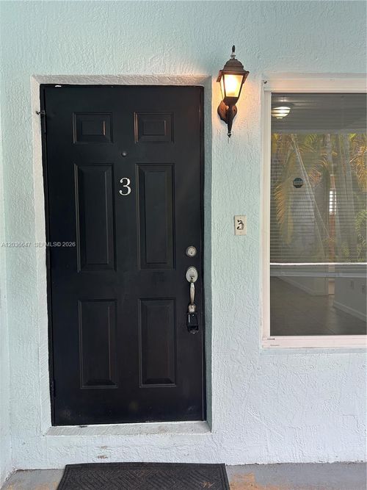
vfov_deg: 67.3
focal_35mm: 26
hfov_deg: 53.0
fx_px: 368
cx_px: 184
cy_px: 245
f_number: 1.5
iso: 50
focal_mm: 5.7
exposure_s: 1/120
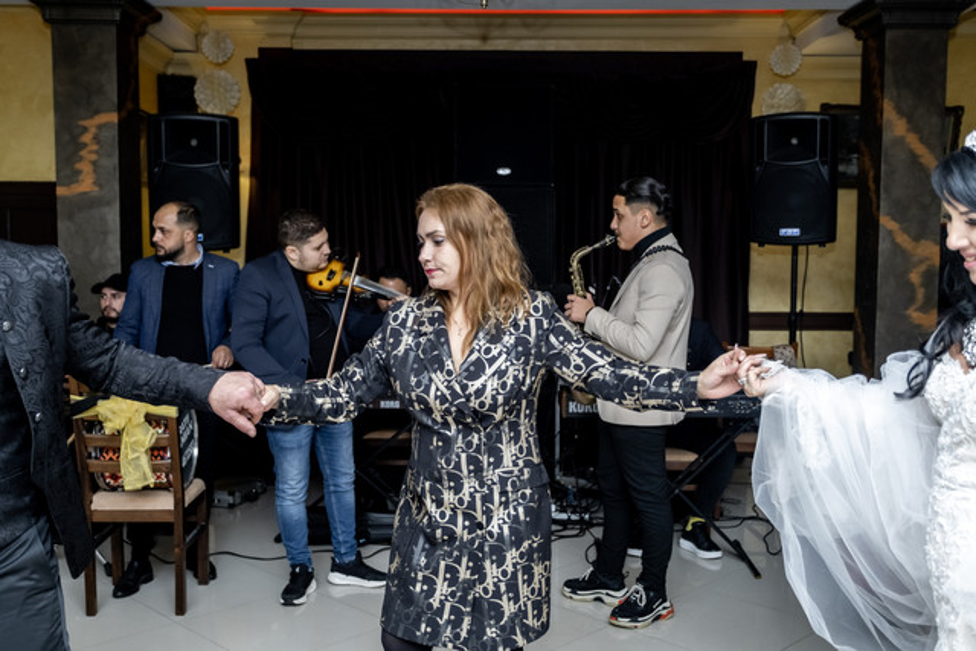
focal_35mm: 36
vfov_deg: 36.9
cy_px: 326
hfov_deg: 53.1
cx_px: 488
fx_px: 976
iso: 800
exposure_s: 1/160
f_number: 2.8
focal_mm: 24.2
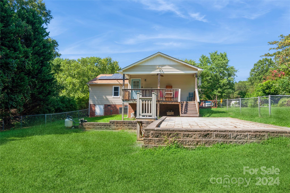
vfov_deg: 53.0
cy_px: 96
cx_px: 145
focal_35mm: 24
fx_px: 193
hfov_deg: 73.8
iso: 200
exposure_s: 1/250
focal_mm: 16
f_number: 8
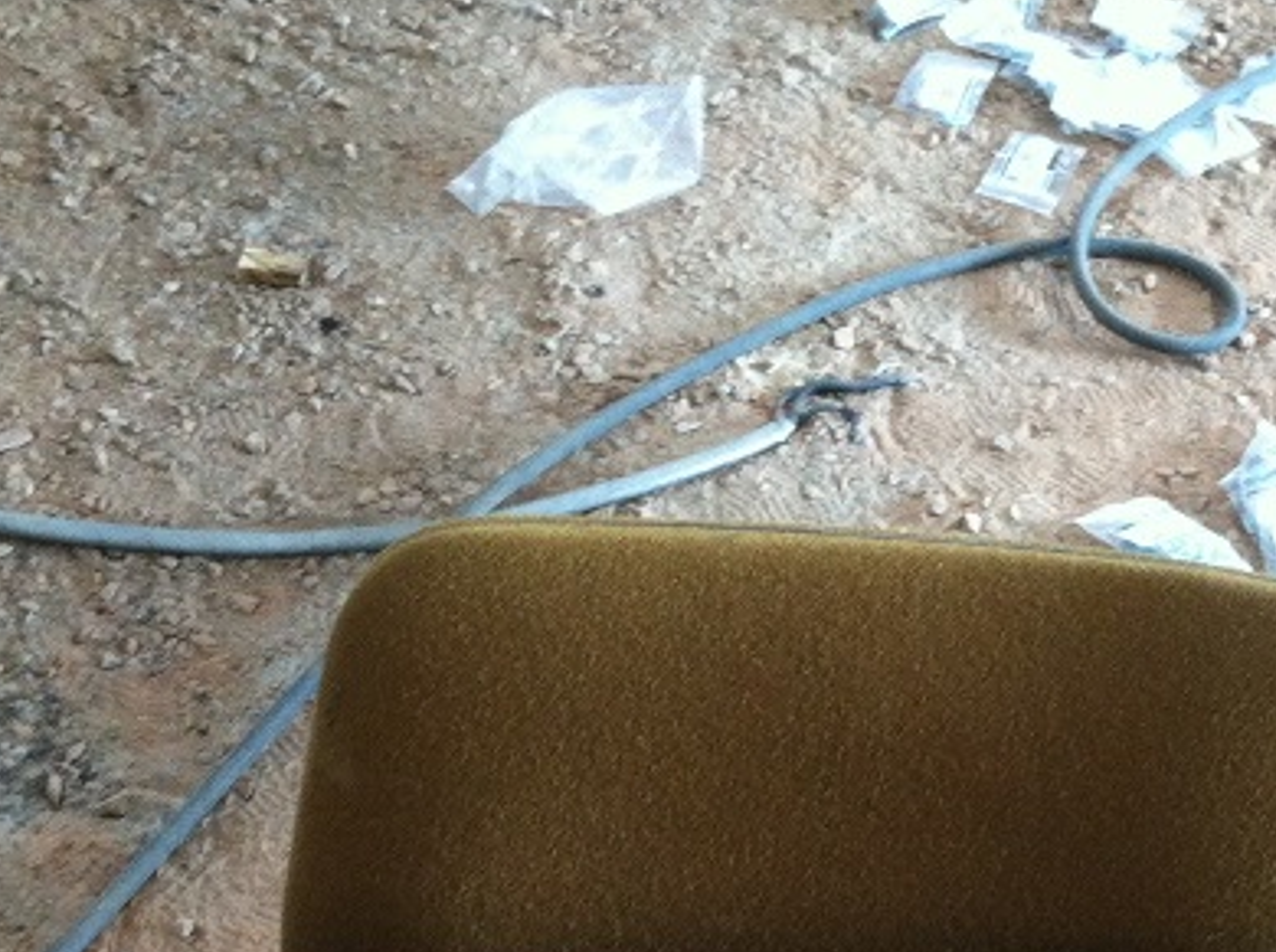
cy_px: 1019
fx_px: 3385
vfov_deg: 15.6
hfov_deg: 21.3
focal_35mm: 92
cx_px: 785
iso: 125
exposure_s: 1/15
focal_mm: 3.85
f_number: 2.8
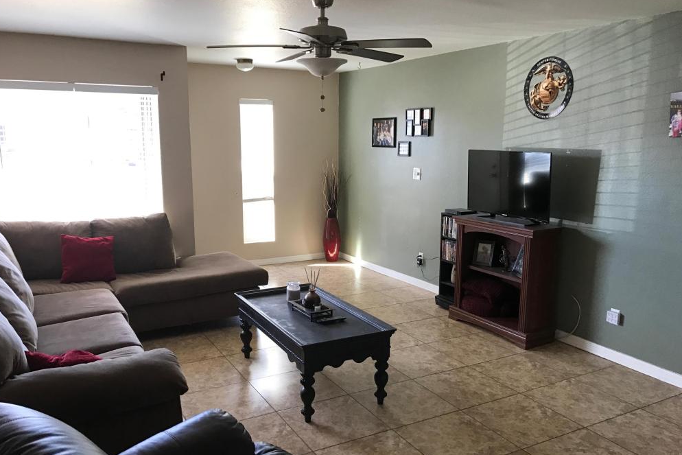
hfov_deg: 61.9
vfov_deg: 43.5
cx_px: 341
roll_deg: -0.8
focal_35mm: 30
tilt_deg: -11.4
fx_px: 568
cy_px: 255
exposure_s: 1/30
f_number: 1.8
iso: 32
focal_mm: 3.99
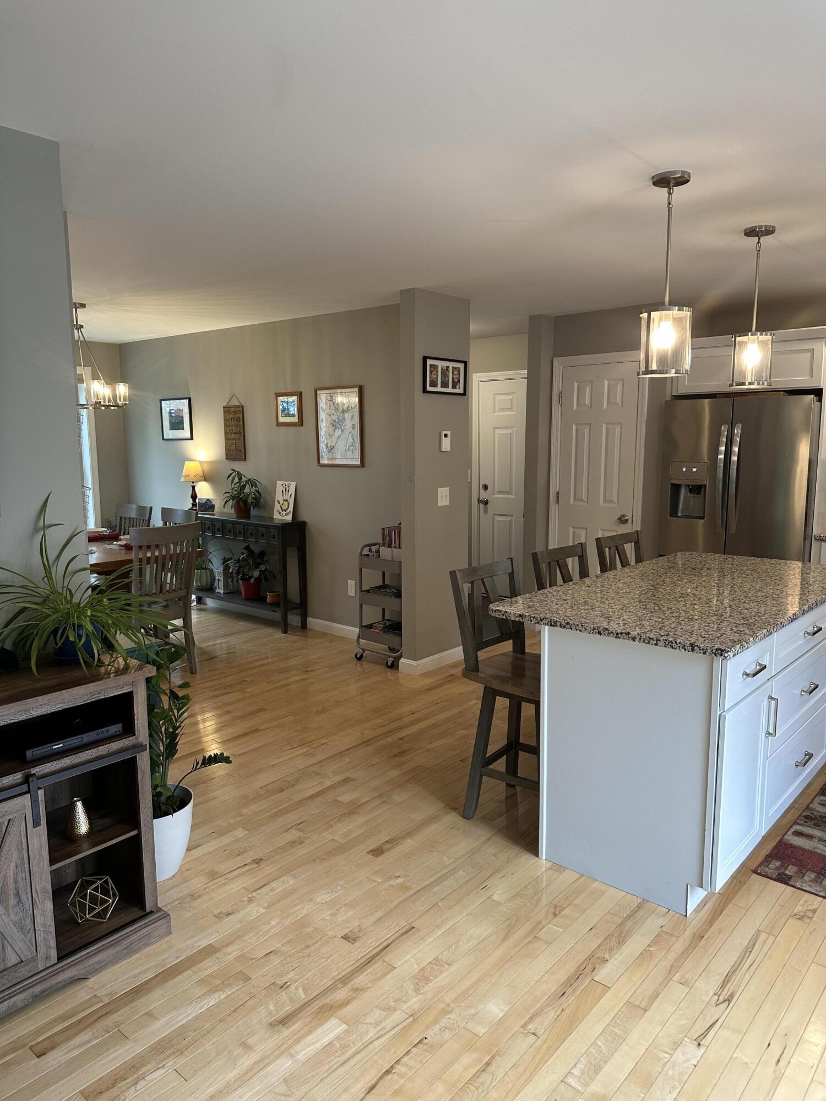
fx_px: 764
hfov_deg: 56.8
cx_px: 413
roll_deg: +0.6
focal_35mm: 24
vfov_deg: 71.6
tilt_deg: -9.0
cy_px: 550
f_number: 1.78
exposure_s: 1/60
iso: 125
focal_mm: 6.86
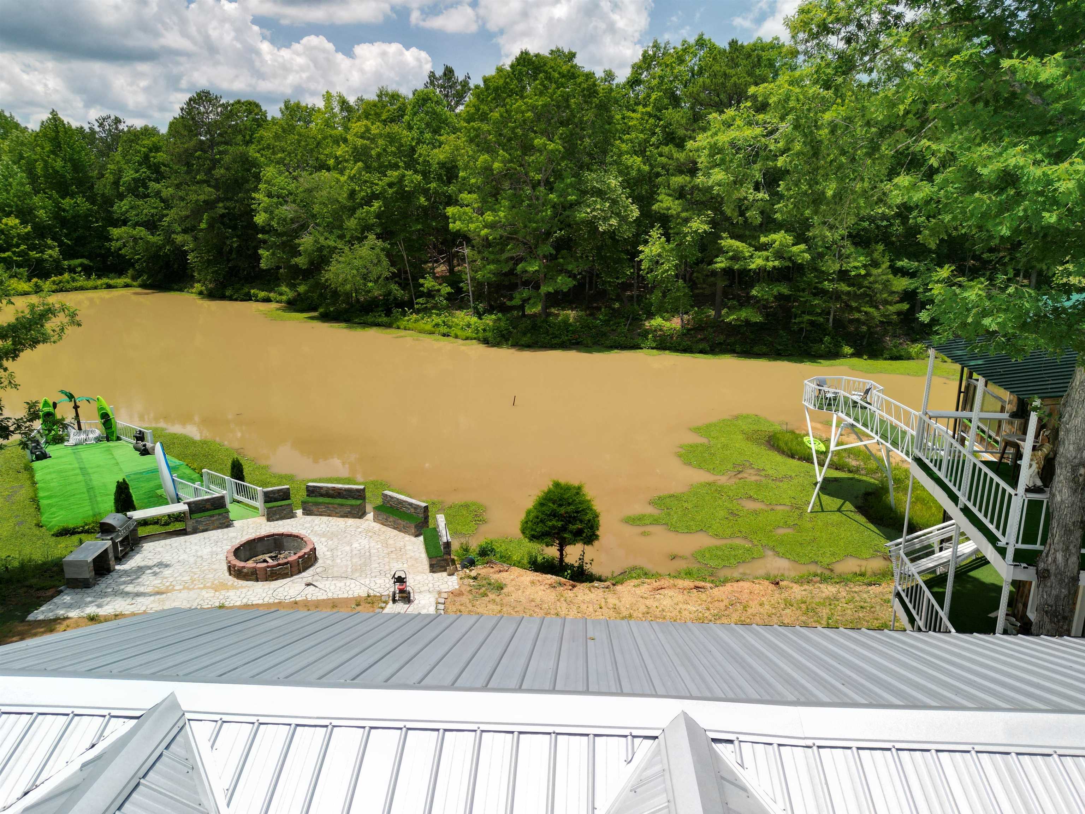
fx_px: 752
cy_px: 407
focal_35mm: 24
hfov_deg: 71.6
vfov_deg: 56.8
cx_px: 542
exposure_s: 1/2500
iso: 100
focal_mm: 6.72
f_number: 1.7
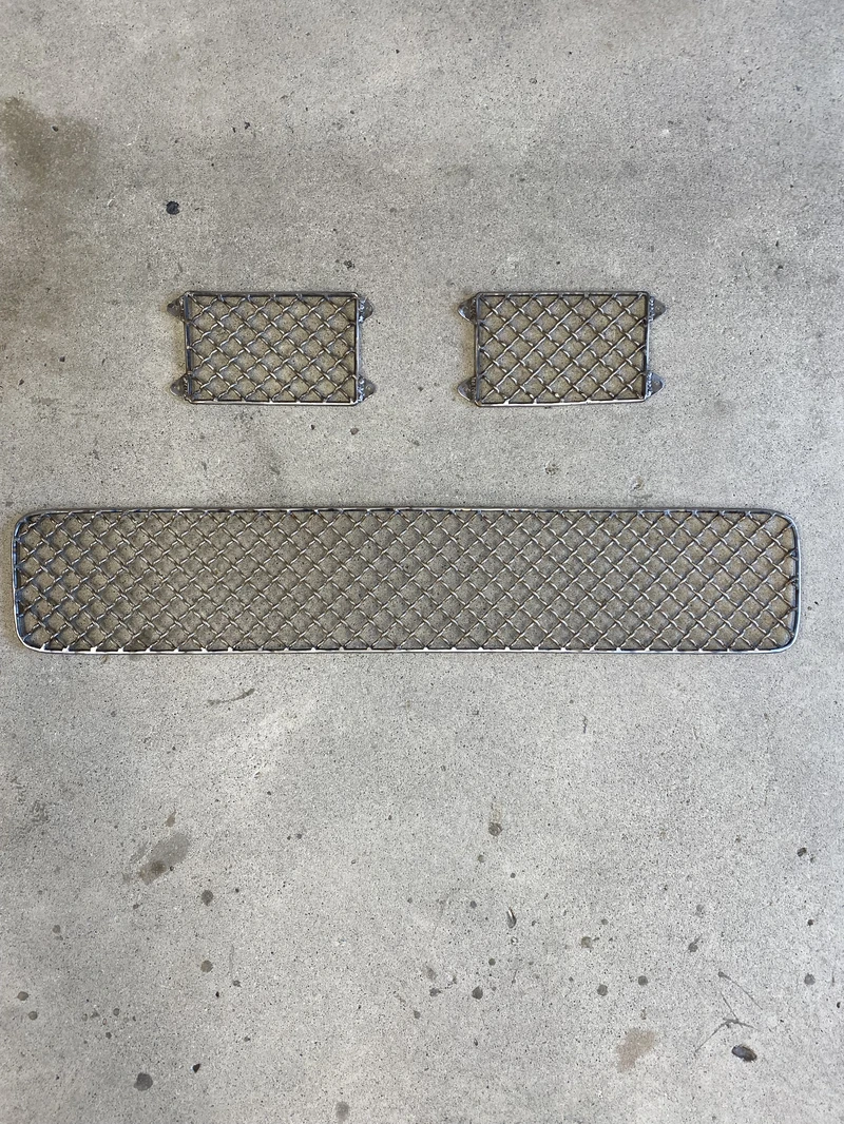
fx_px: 845
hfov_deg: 53.1
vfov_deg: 67.3
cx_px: 422
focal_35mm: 26
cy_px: 562
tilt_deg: -82.8
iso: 80
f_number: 1.8
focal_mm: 4.25
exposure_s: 1/120
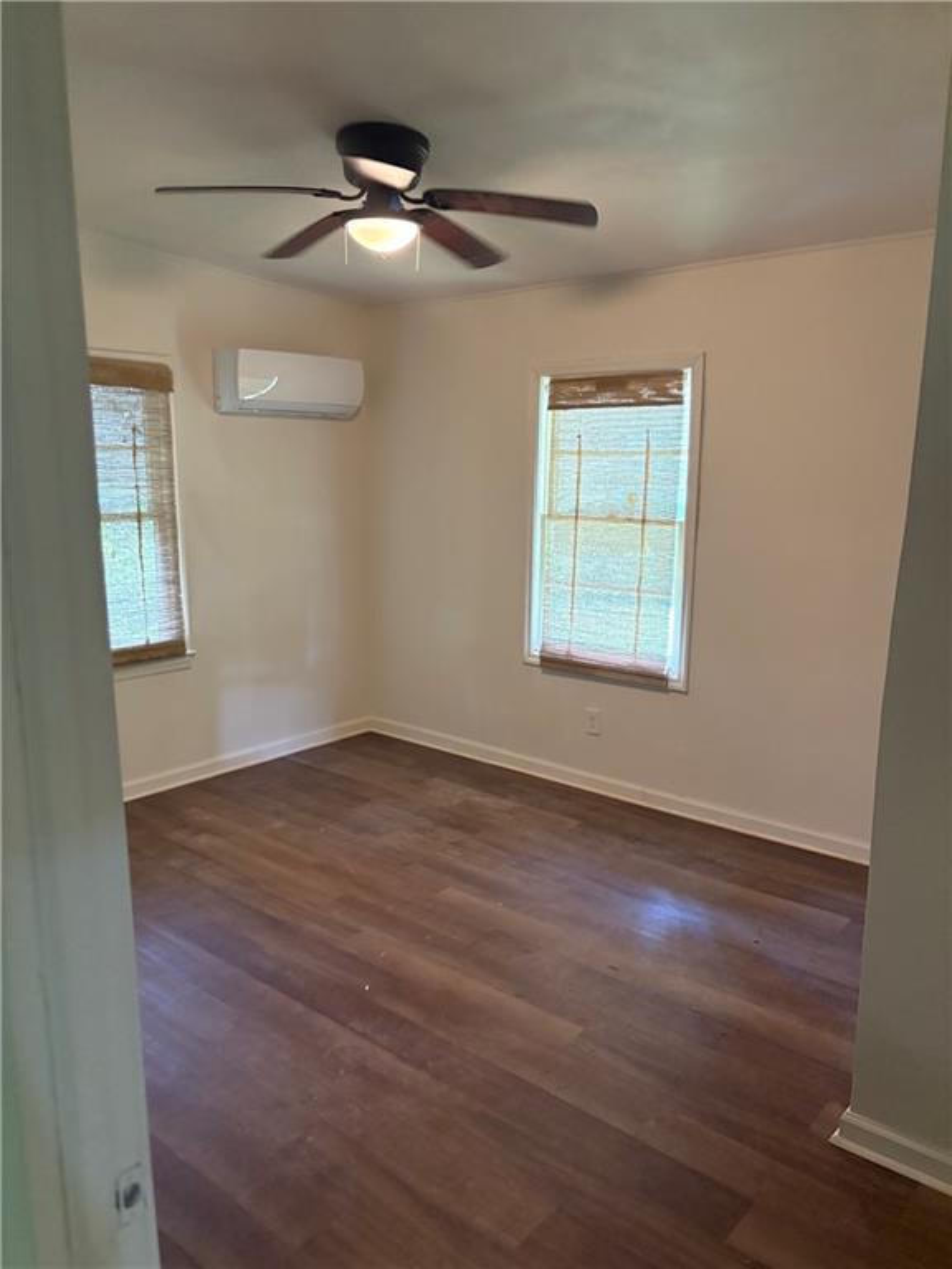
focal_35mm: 26
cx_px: 476
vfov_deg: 67.3
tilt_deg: -10.2
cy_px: 634
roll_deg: -1.2
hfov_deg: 53.1
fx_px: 953
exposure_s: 1/60
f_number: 1.6
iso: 400
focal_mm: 5.96
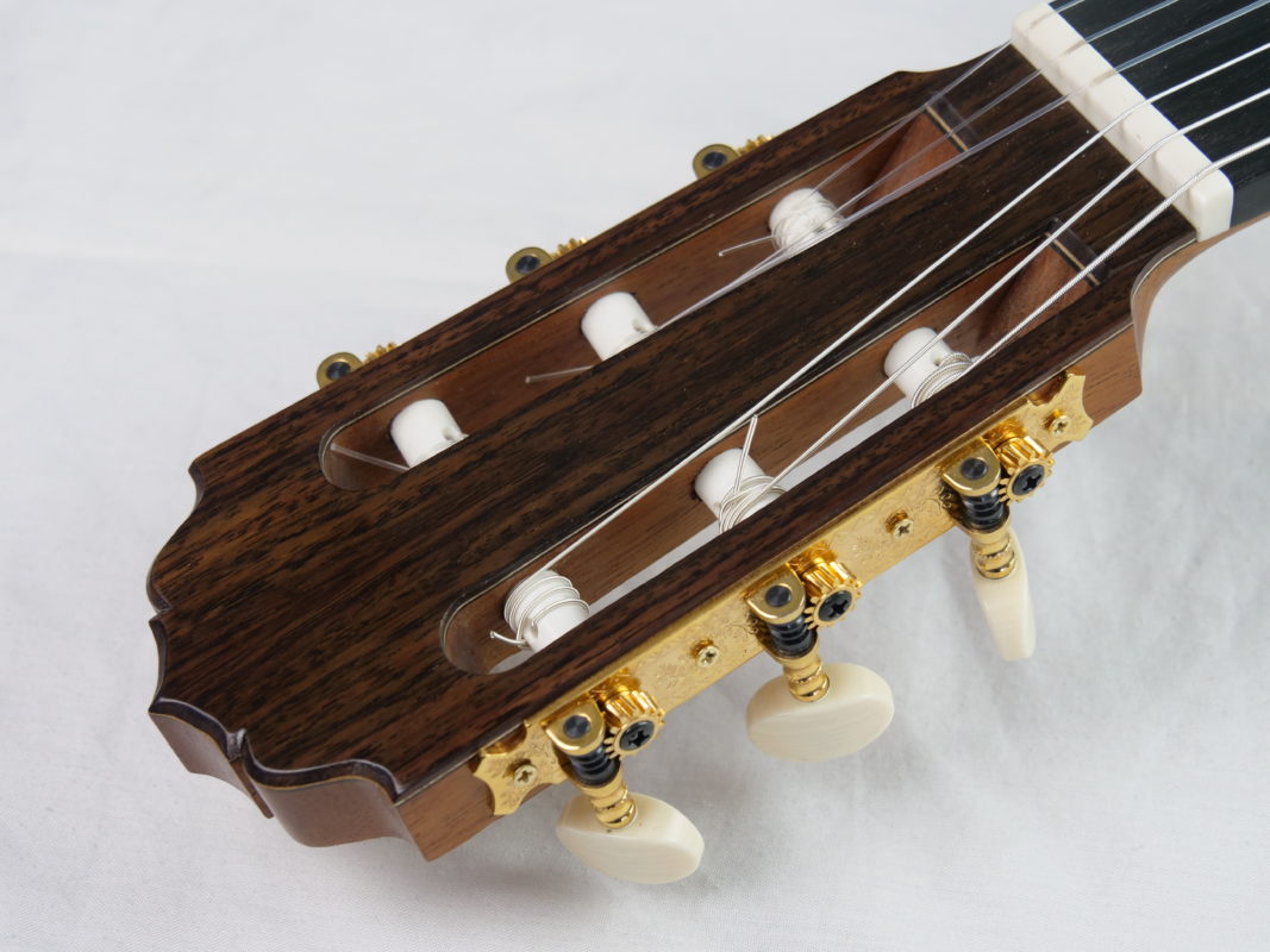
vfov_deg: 17.6
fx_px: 3081
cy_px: 476
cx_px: 635
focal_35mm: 84
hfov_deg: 23.3
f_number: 5.4
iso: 500
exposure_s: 1/100
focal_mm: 42
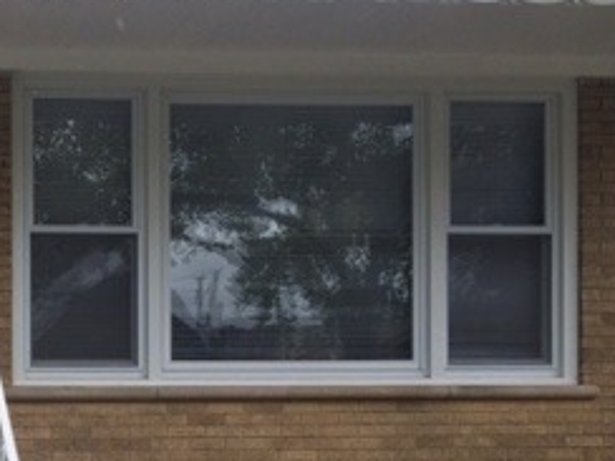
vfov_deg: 19.0
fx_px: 1350
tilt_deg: -1.1
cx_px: -111
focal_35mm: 76
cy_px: 428
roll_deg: +0.8
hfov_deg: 23.6
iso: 32
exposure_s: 1/933
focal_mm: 4.15
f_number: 2.2
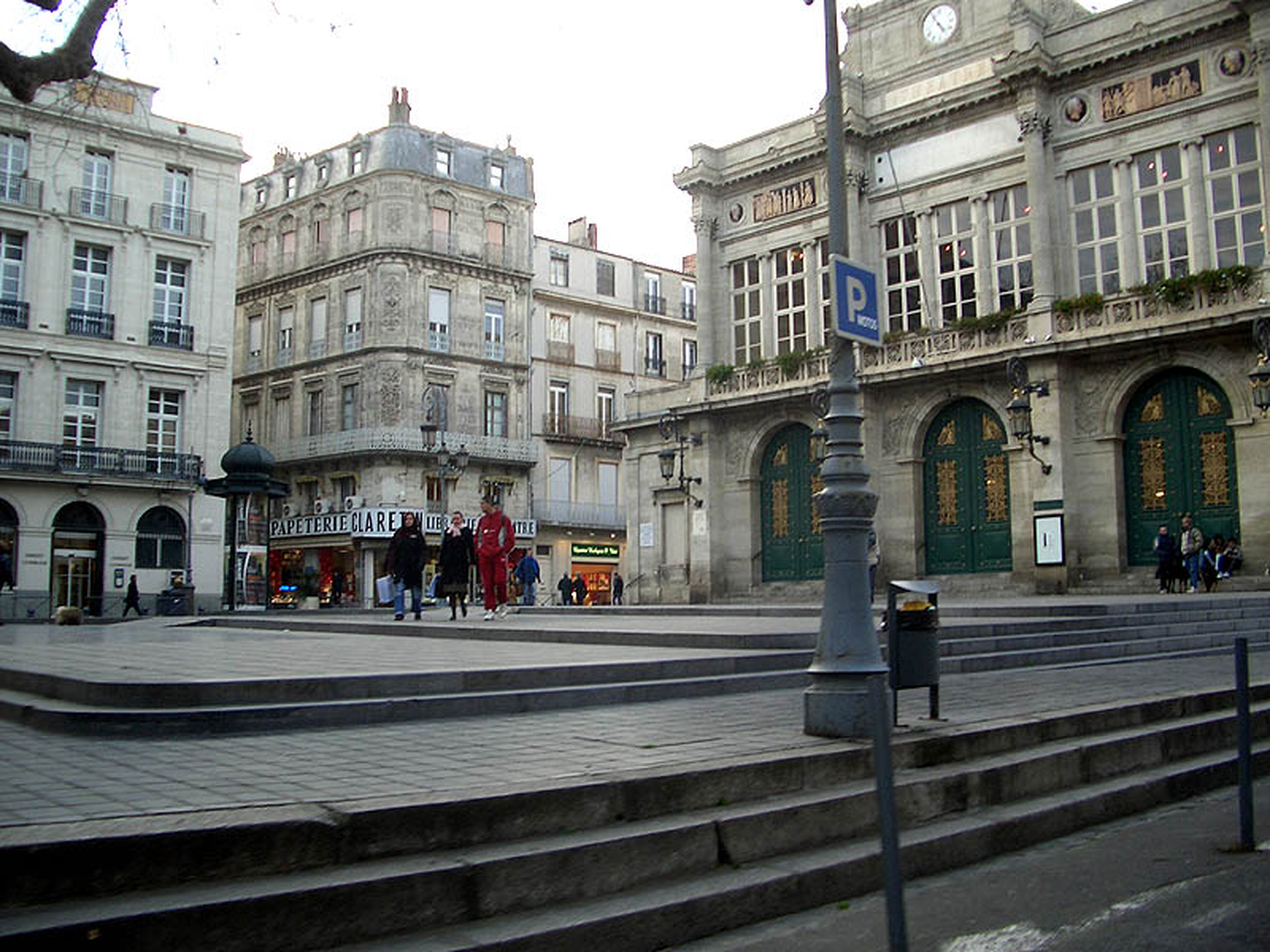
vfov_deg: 40.7
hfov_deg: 52.6
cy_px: 476
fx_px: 1284
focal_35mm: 35
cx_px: 635
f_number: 2.6
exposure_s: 1/125
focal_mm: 5.8
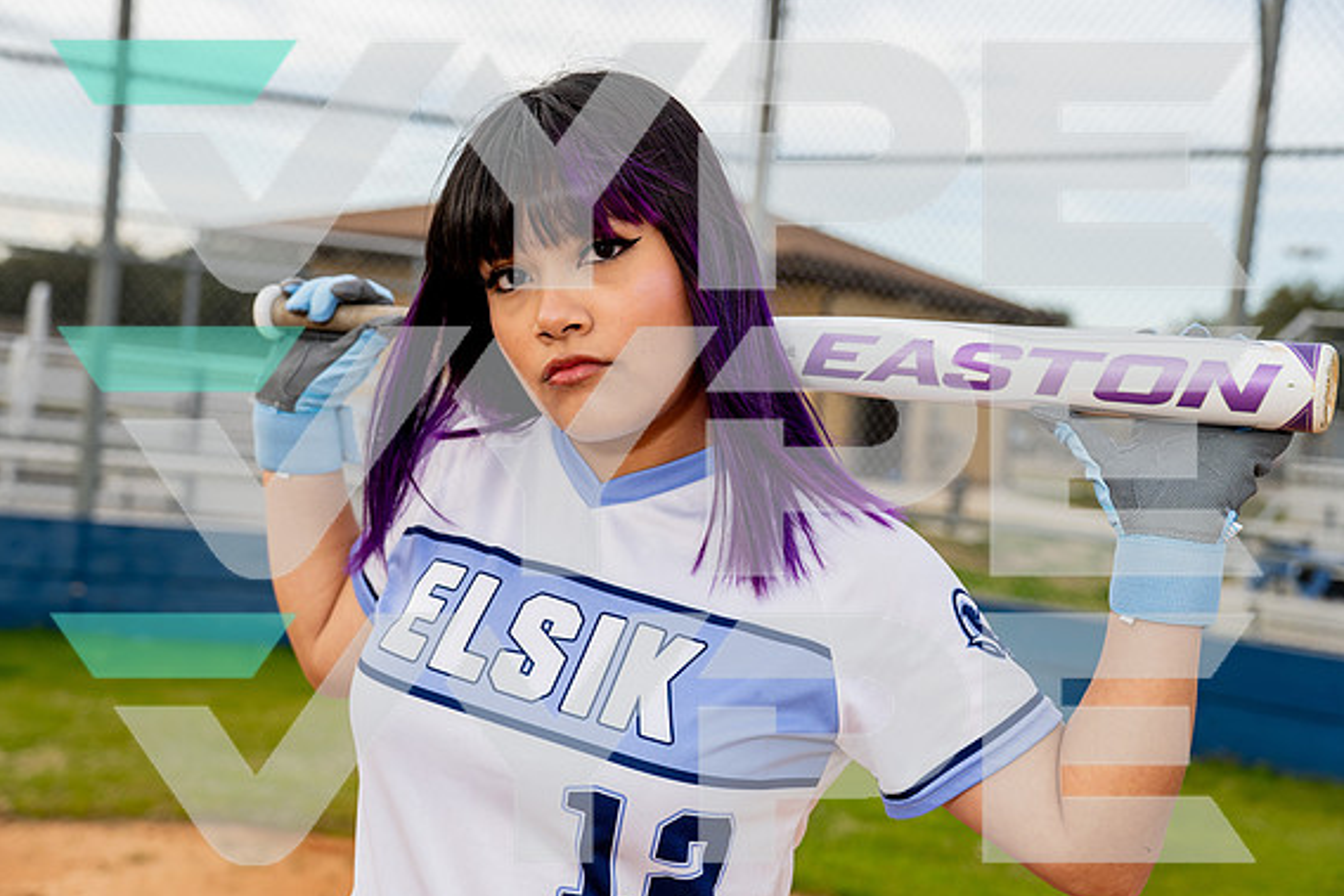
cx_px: 660
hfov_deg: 40.3
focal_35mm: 49
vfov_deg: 27.5
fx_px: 1830
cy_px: 453
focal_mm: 48
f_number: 4
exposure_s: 1/250
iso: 80
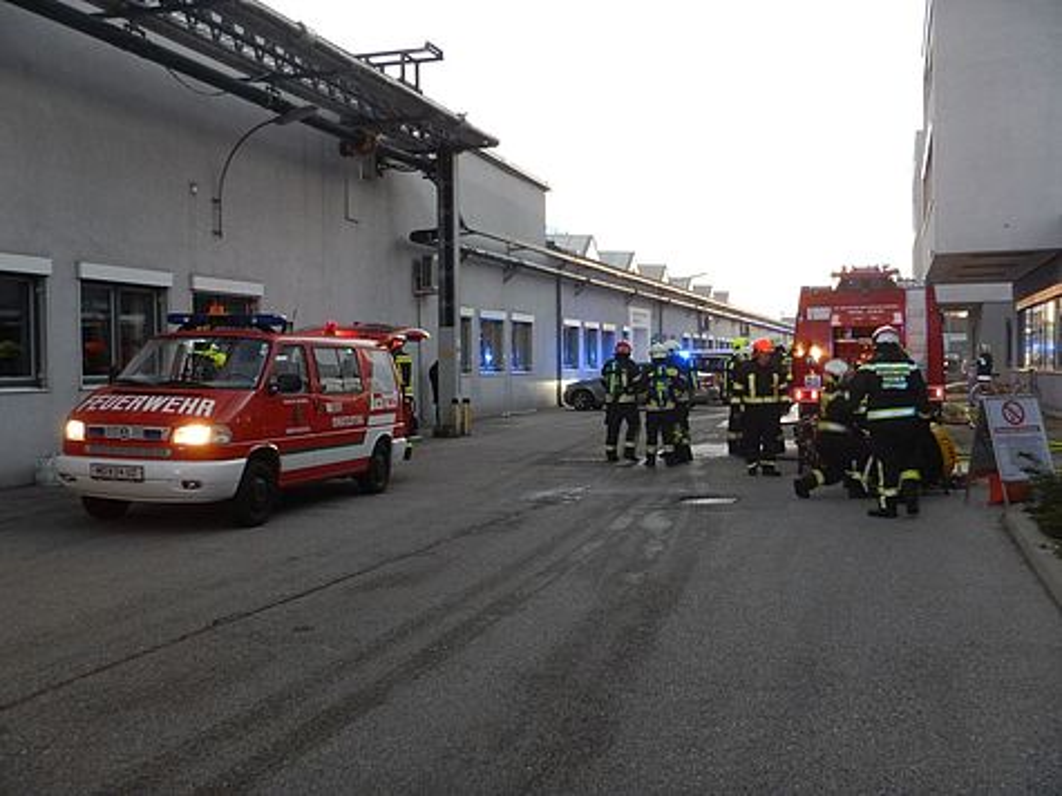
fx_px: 1135
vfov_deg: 38.6
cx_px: 531
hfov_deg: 50.1
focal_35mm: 37
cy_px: 398
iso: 400
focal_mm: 6.6
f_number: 4.2
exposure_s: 1/15
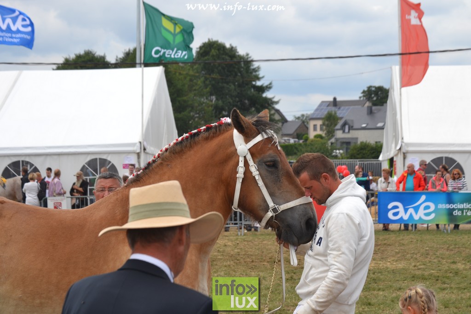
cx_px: 236
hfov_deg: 18.2
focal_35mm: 112
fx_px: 1472
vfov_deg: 12.2
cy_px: 157
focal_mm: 75
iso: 100
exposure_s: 1/200
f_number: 9
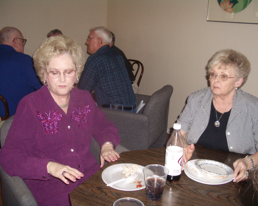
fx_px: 283
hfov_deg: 49.1
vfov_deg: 40.1
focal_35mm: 37
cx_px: 129
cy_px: 103
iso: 200
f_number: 2.6
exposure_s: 1/60
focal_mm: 5.8
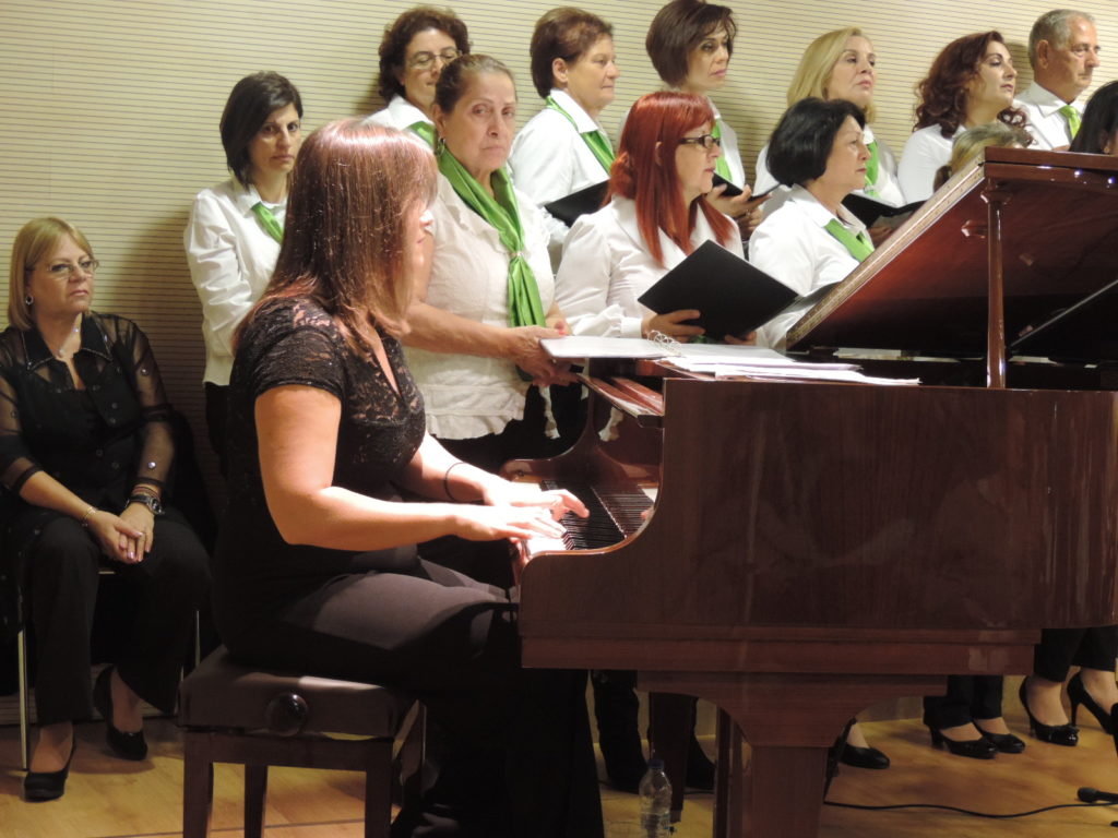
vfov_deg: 24.4
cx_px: 559
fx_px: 1938
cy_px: 419
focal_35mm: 60
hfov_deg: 32.2
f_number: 3.7
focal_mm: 10.7
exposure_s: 1/15
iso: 720
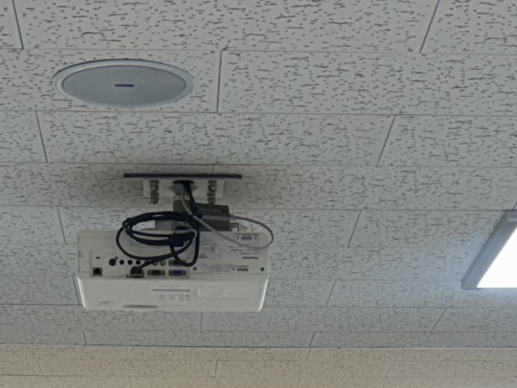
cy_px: 749
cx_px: 272
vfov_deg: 10.5
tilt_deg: -2.0
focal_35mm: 131
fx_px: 1957
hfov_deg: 15.1
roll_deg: -0.1
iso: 64
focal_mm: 5.96
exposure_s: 1/120
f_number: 1.6
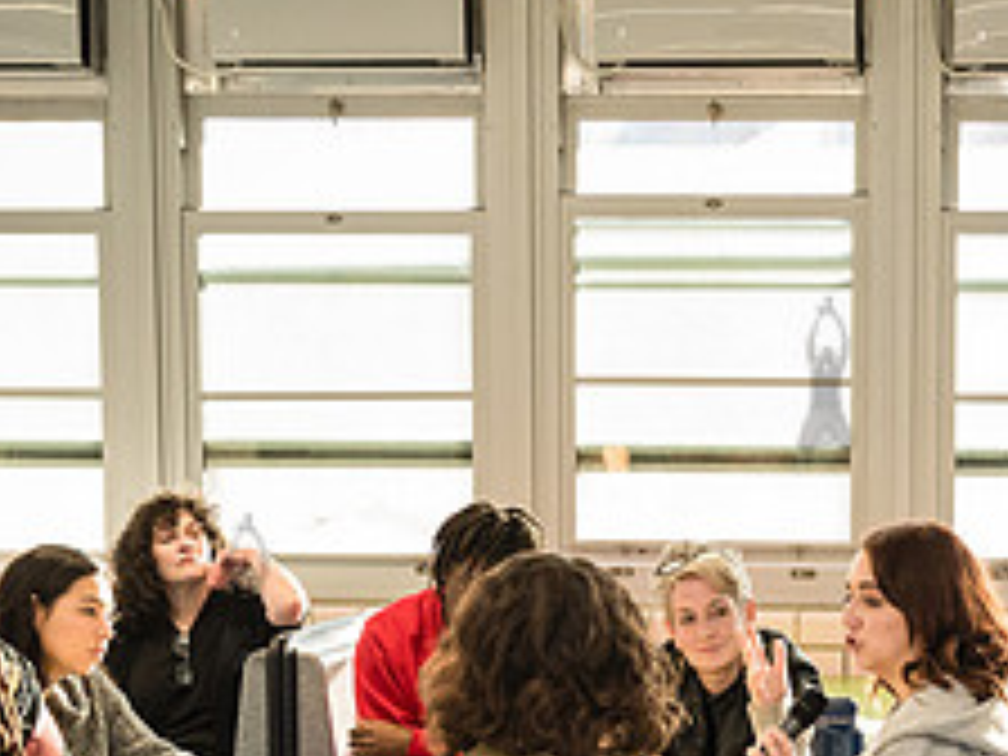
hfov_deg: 20.2
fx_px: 2795
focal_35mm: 96
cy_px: 808
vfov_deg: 15.1
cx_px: 824
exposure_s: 1/125
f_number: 3.5
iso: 1600
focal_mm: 38
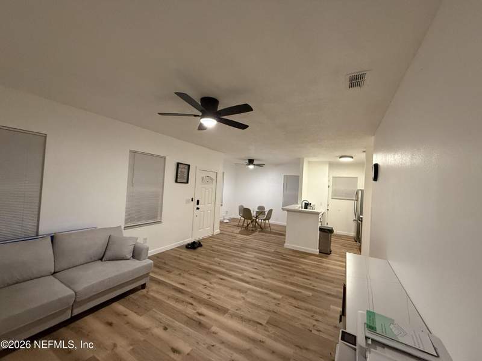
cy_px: 180
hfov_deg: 102.1
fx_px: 195
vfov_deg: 85.7
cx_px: 241
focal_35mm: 14
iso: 500
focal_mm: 2.22
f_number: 2.2
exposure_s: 1/60
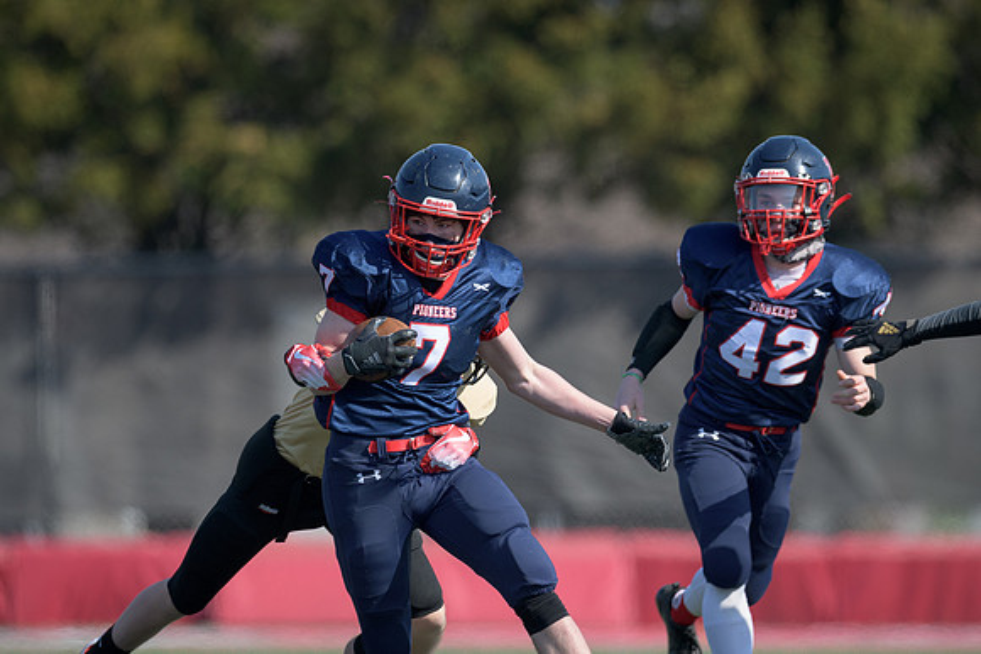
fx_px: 20147
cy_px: 308
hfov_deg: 2.8
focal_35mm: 739
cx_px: 509
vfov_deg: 1.9
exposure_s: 1/2500
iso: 400
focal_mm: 500
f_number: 4
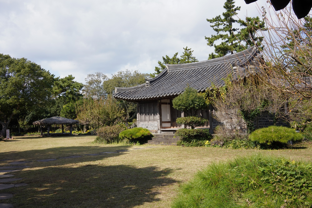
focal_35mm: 35
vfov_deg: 37.9
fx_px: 303
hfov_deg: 54.4
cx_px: 156
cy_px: 104
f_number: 18
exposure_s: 1/100
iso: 400
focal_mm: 35
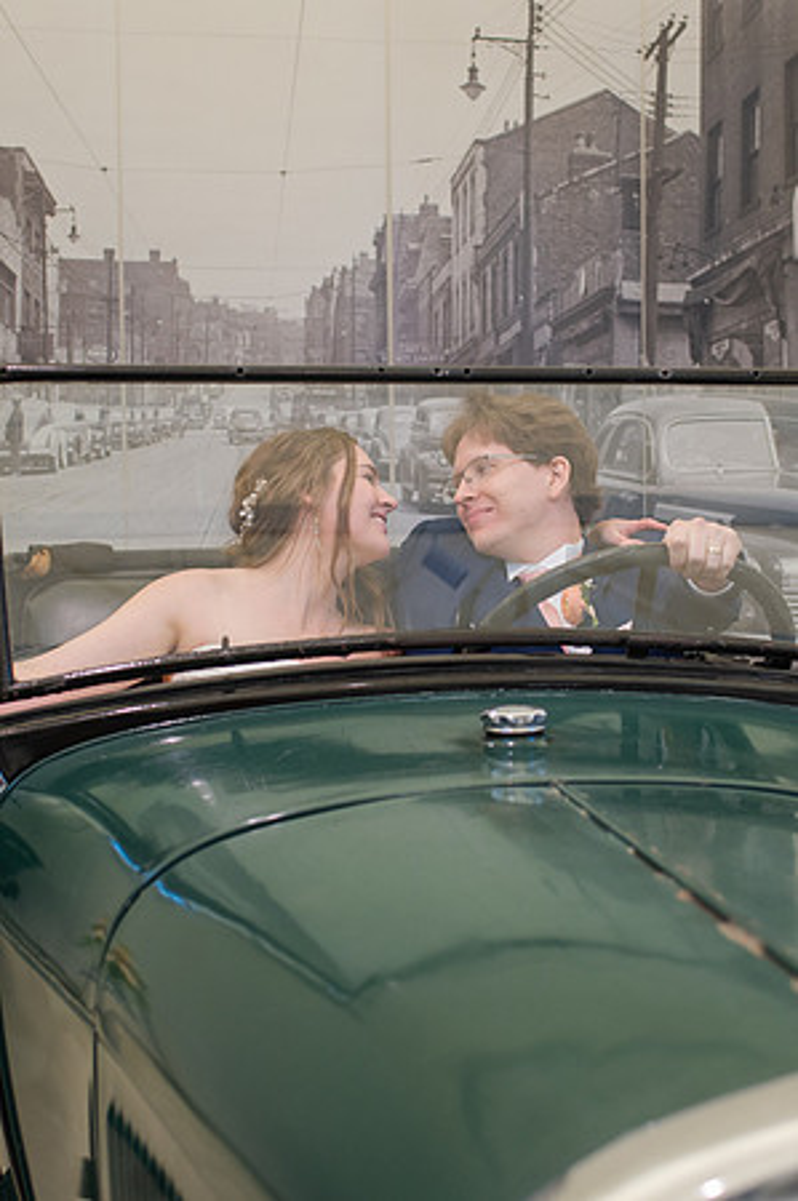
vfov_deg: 37.4
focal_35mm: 53
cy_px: 600
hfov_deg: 25.4
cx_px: 410
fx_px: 1773
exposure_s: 1/250
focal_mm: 35
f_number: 3.2
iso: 800
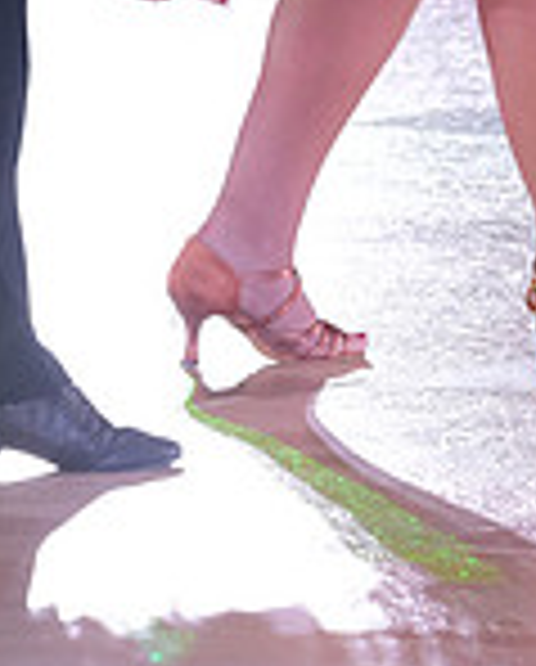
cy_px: -360
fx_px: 12988
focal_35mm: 657
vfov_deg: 2.9
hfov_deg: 2.4
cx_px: -11
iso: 1250
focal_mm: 179
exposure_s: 1/100
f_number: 5
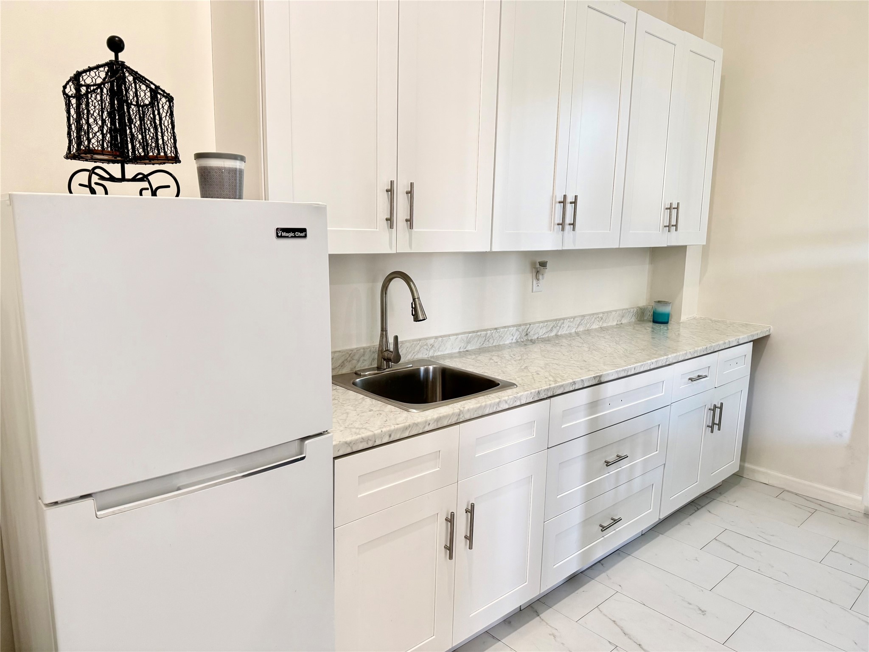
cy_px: 326
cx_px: 434
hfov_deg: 71.6
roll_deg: -0.9
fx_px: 602
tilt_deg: -8.6
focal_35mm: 24
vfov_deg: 56.8
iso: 250
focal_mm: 6.76
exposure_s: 1/60
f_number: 1.78
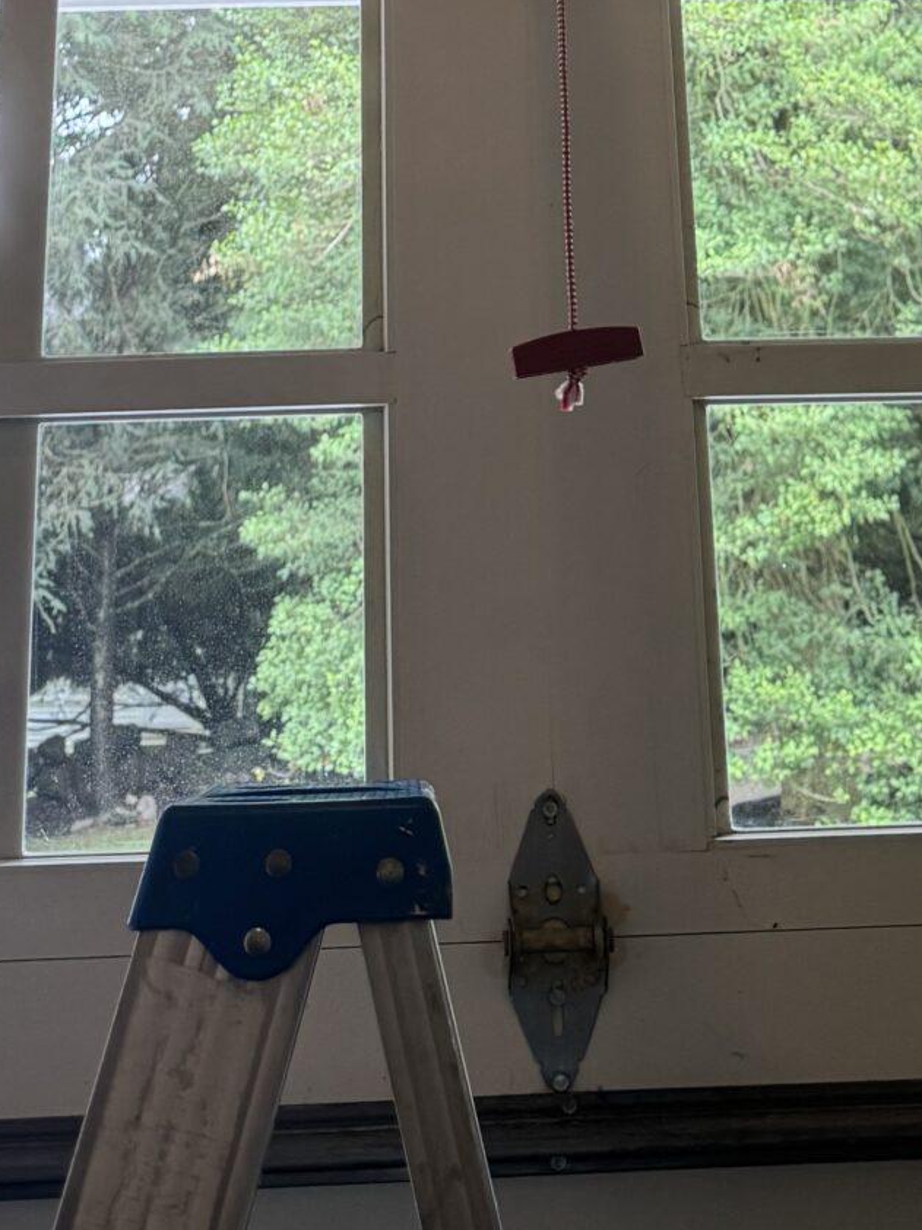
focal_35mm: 73
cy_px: -565
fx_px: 2594
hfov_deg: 20.2
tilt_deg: +24.1
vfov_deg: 22.4
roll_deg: +1.3
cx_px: 481
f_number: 1.78
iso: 160
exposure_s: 1/120
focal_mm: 6.76
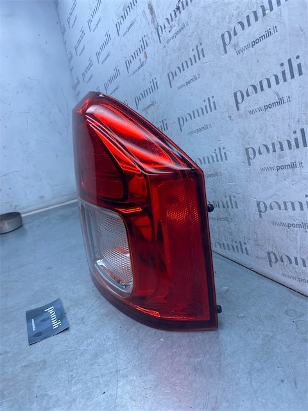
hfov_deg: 53.1
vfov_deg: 67.3
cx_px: 154
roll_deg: +10.6
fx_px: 308
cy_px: 206
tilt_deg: -16.6
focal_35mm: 26
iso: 32
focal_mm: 4.25
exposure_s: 1/711
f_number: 1.8
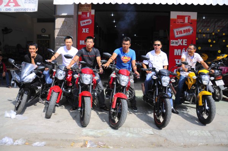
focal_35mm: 27
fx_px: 171
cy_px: 76
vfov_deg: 47.8
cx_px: 114
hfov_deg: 67.5
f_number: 4.5
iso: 100
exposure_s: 1/500
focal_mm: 18
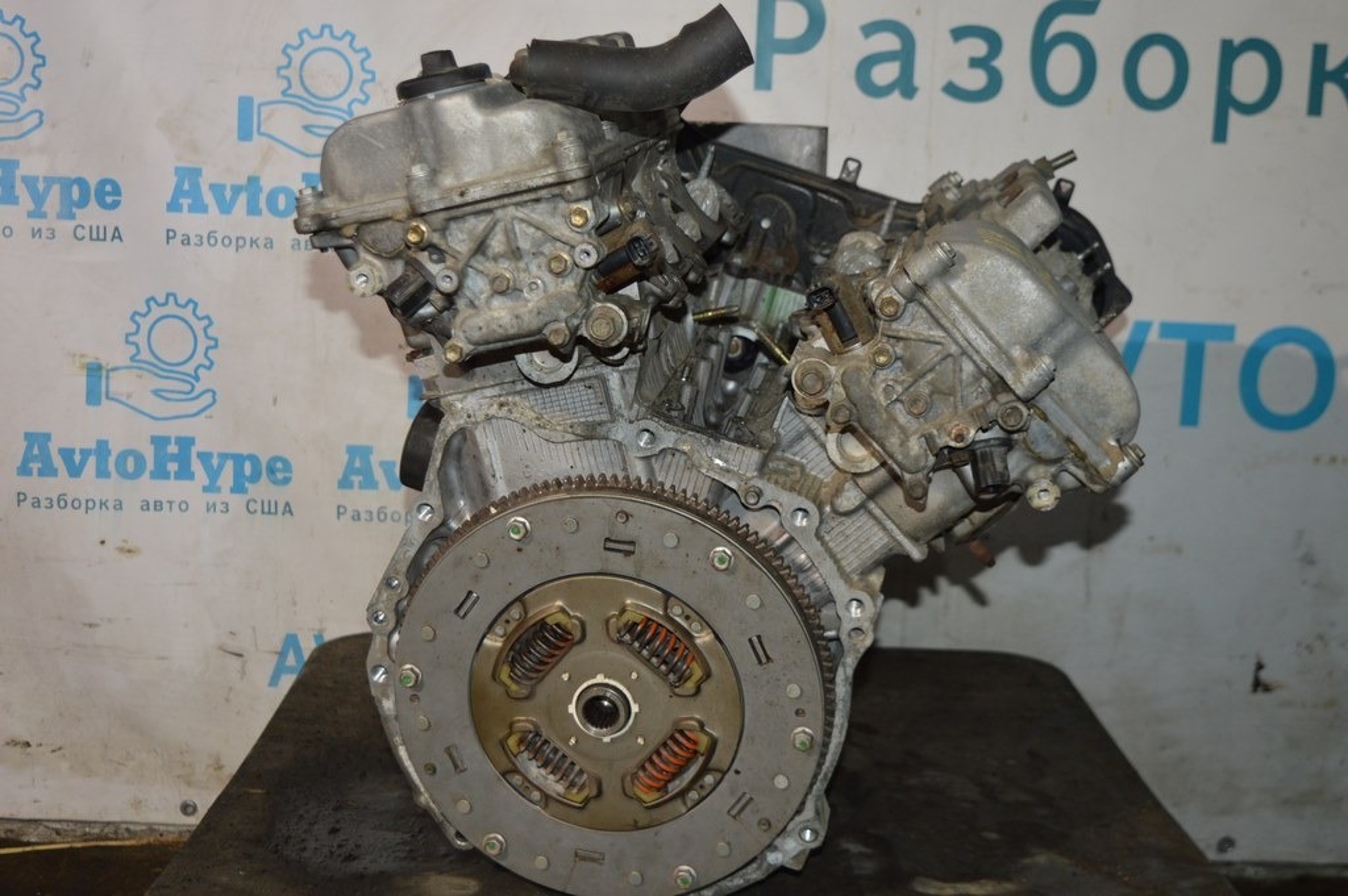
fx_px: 1684
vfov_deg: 29.8
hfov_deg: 43.6
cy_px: 448
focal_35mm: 45
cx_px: 674
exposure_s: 1/60
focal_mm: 30
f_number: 4.2
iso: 640
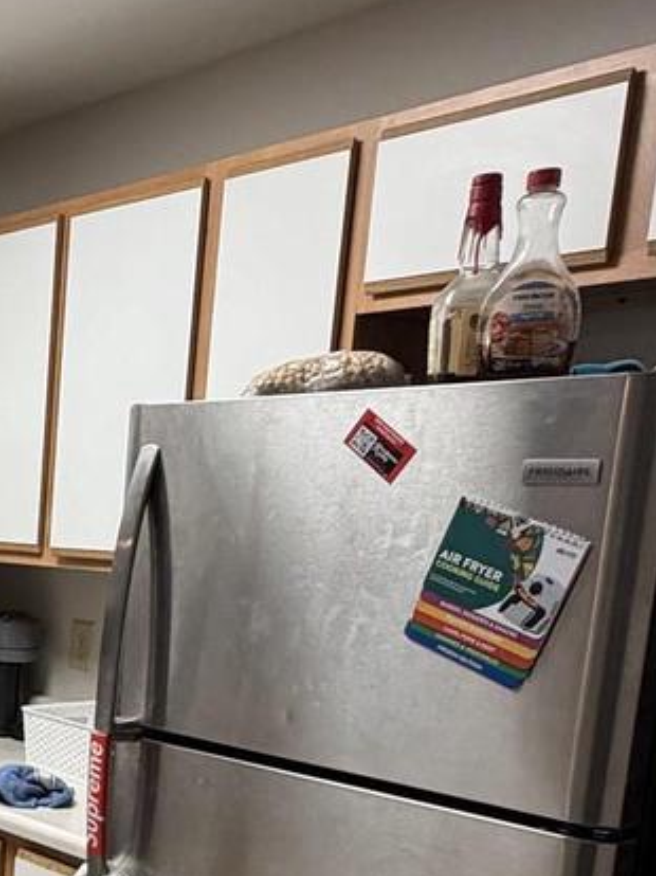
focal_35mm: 52
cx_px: -324
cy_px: 753
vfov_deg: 35.1
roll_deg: -0.4
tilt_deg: -11.4
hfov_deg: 22.9
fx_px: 1315
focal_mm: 2.22
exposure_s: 1/120
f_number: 2.2
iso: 250
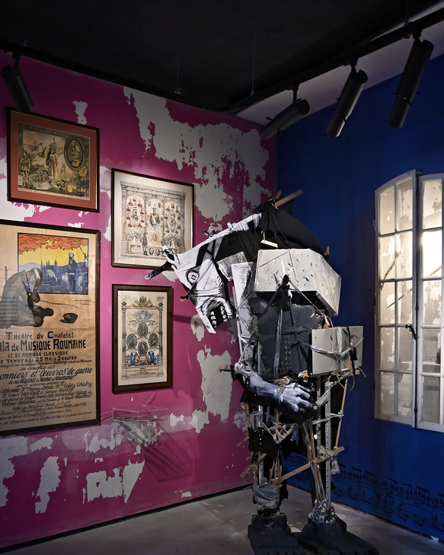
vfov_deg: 40.8
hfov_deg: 33.4
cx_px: 222
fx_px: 739
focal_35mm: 45
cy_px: 356
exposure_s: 1/125
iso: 3200
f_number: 2.8
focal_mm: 35
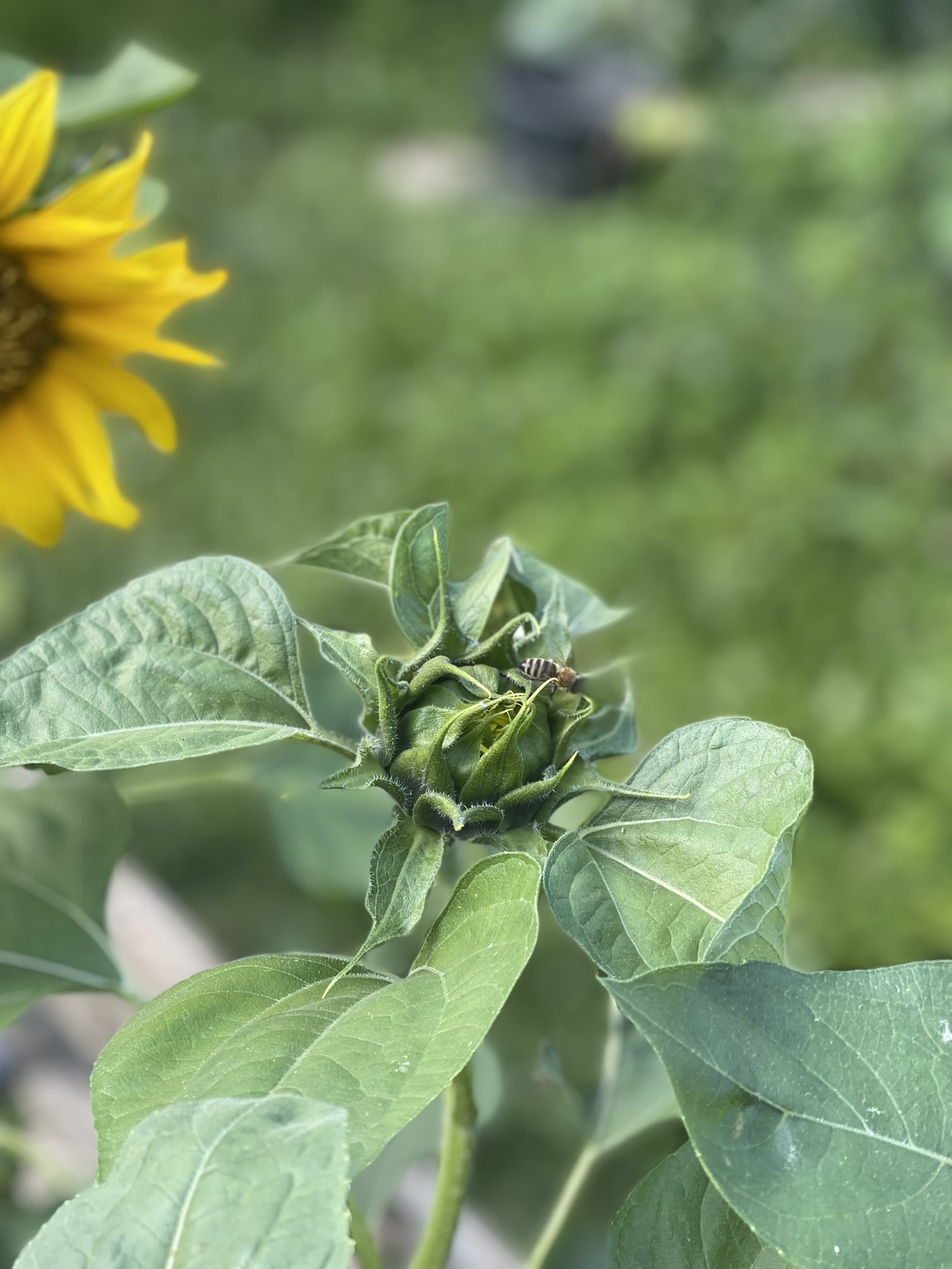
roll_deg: -6.1
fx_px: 2347
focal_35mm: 64
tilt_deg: -29.6
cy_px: 634
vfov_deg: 30.3
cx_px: 476
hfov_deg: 22.9
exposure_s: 1/121
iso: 32
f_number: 2.2
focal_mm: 7.5
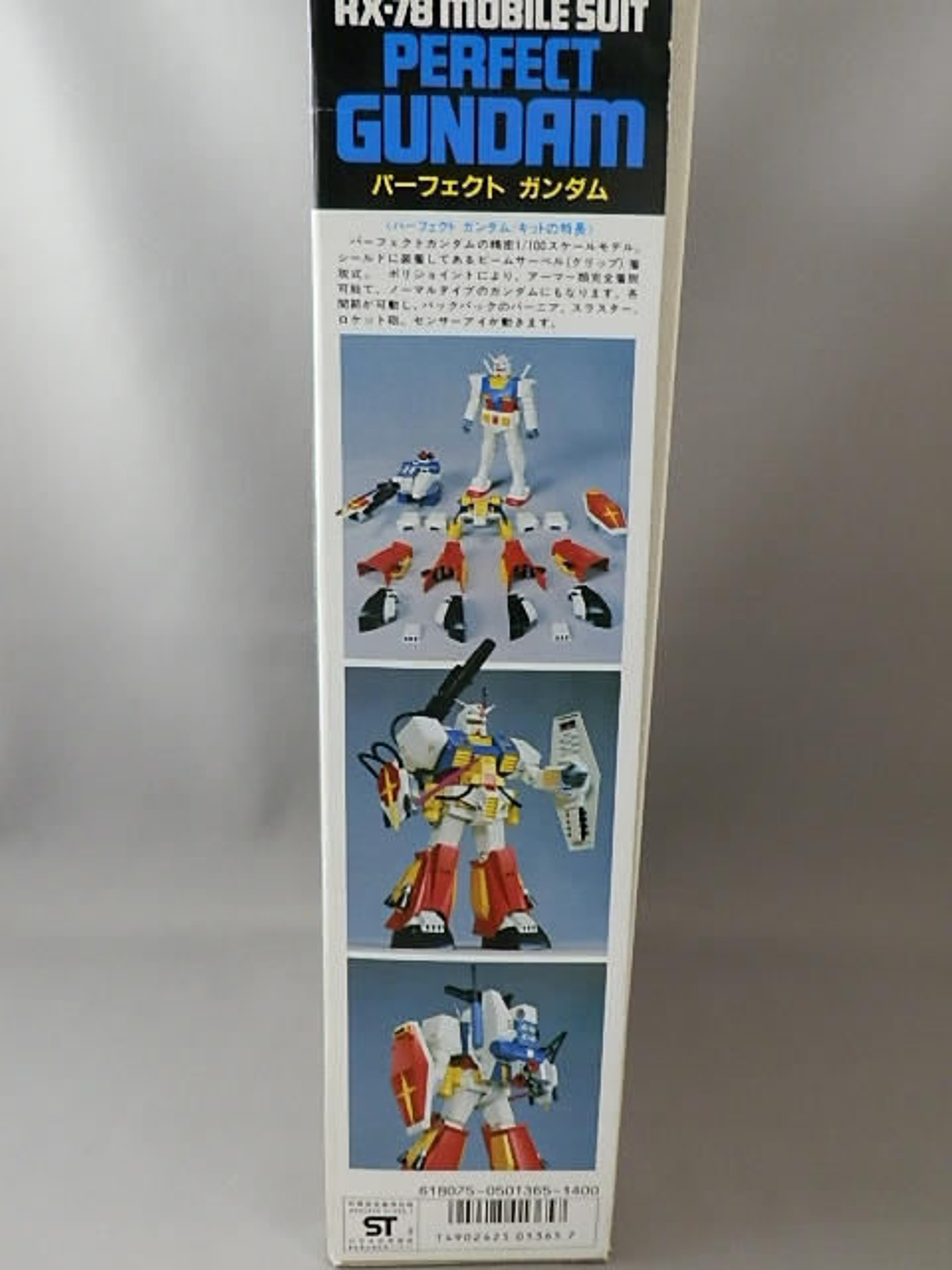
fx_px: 1247
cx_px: 476
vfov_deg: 54.0
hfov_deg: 41.8
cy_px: 635
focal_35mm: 34
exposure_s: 1/8
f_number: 3.5
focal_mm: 6.17
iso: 200
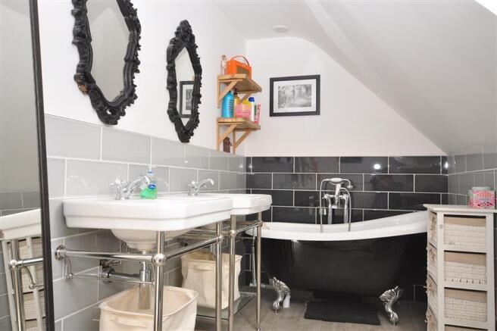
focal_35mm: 30
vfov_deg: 43.6
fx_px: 414
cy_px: 166
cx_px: 248
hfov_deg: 61.9
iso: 200
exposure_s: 1/25
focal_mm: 20
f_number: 5.6
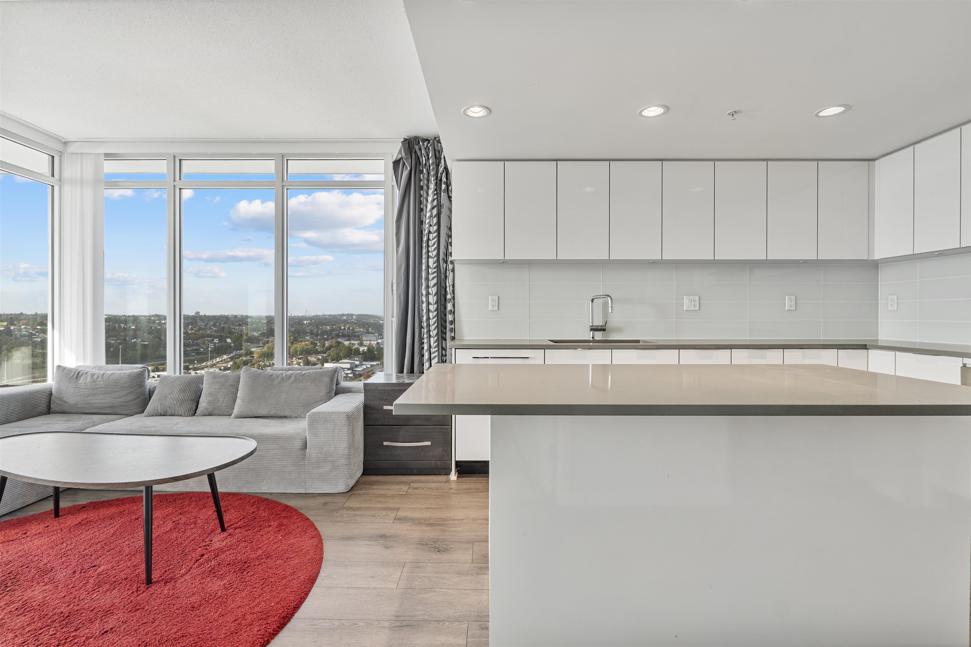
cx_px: 486
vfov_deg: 72.1
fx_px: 445
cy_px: 324
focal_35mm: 16
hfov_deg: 95.0
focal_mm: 11
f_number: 9
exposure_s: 1/4
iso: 100
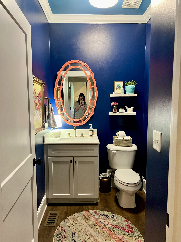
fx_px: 181
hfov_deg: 53.1
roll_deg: +0.2
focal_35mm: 26
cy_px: 121
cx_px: 90
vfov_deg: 67.3
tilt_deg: -5.4
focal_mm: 5.7
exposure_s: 1/60
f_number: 1.5
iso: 400
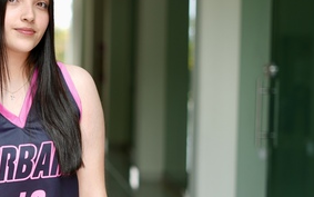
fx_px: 1019
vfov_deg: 11.0
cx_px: 18
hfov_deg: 17.2
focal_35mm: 119
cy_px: 140
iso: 80
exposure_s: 1/200
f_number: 2
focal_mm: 50
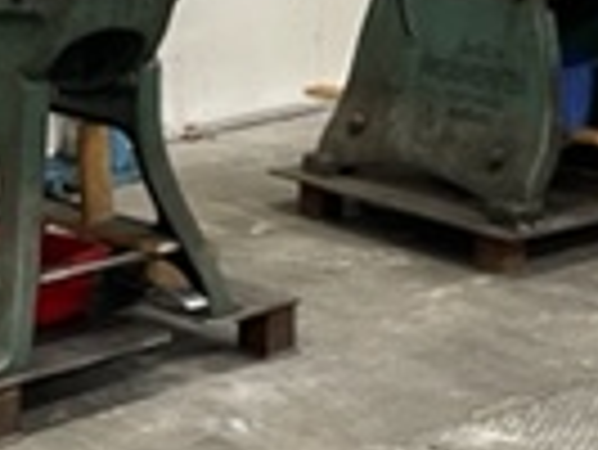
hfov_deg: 15.5
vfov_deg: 11.5
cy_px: -144
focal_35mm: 125
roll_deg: -0.5
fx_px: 2161
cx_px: 0
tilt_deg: -5.9
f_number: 1.6
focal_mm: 4.2
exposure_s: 1/50
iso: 125
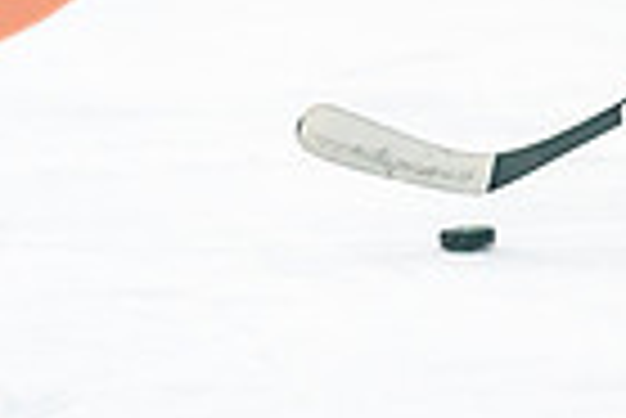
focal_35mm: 518
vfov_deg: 2.7
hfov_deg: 3.9
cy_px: -249
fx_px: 9017
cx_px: 1368
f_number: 2.8
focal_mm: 88
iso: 3200
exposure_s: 1/1250
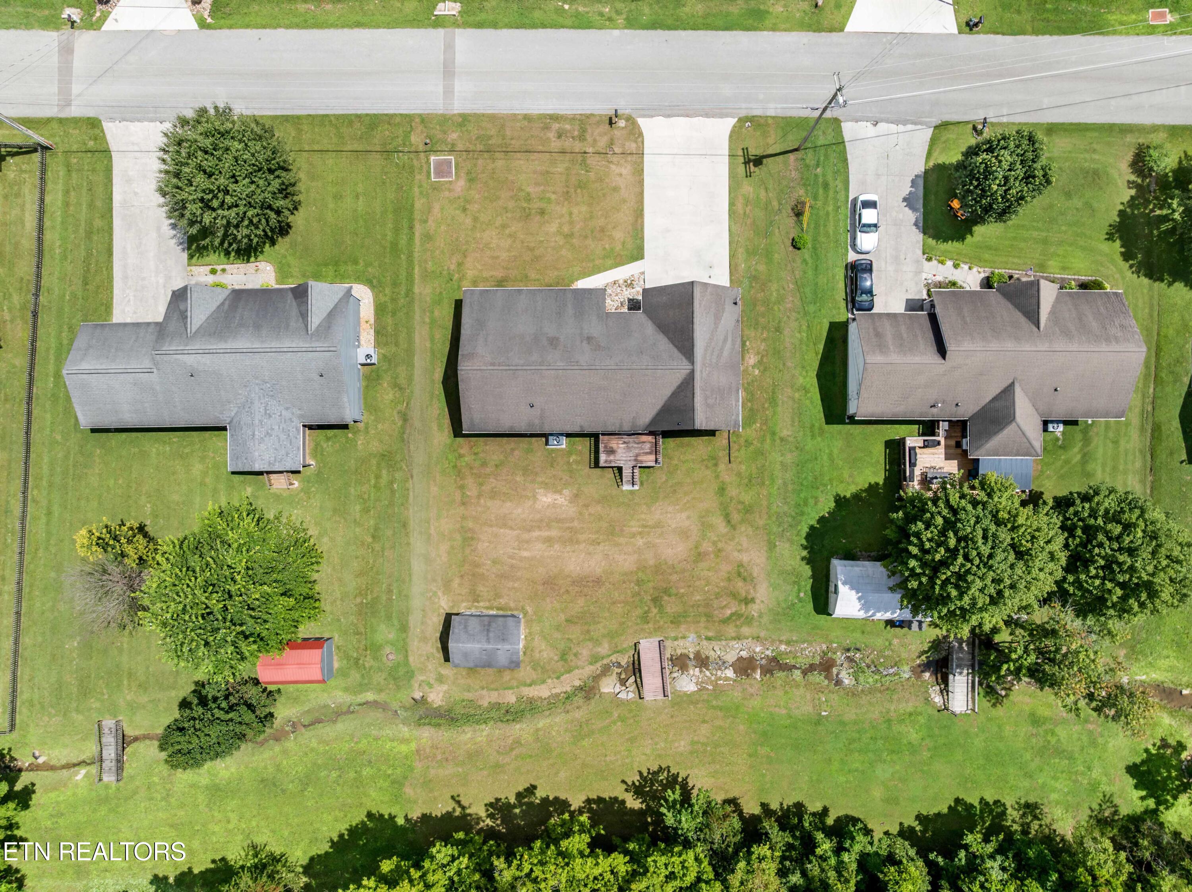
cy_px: 446
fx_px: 826
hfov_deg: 71.6
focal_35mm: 24
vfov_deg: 56.8
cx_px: 596
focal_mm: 12.29
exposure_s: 1/120
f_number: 2.8
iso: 110
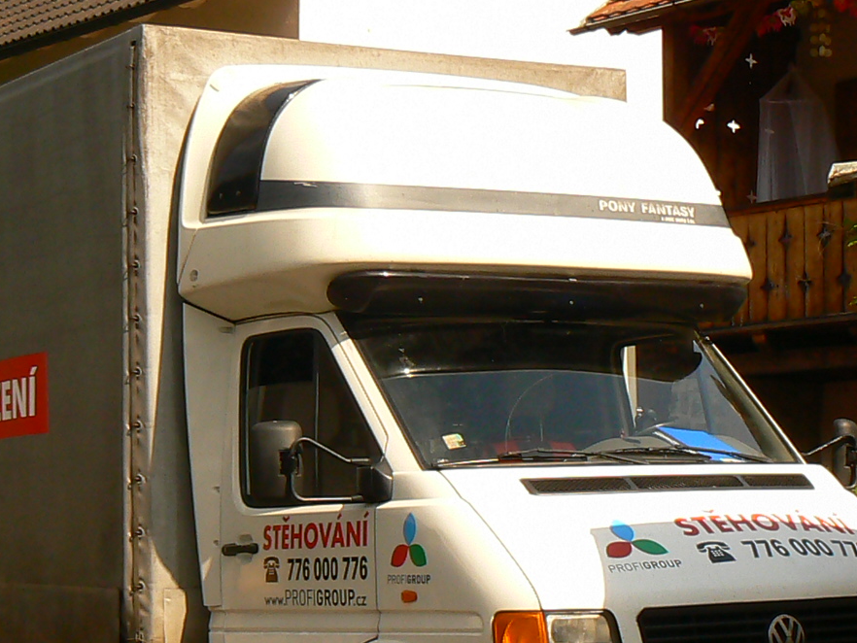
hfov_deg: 20.8
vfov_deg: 15.7
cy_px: 433
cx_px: 320
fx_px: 2328
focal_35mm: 94
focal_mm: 6
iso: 80
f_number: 5.6
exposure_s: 1/500
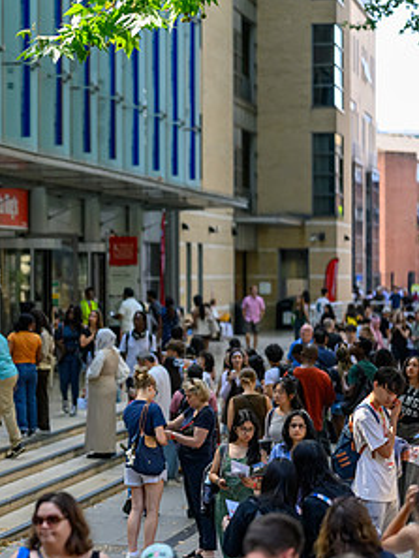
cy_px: 332
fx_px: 2580
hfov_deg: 9.2
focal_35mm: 160
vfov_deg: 12.3
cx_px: -103
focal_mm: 85
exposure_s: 1/6400
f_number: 1.8
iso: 2500
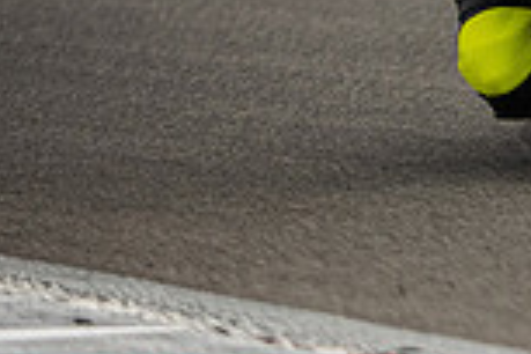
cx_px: 854
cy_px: -127
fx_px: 16784
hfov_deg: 1.8
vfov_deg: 1.2
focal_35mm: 1138
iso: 400
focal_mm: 200
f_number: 2
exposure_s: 1/5000
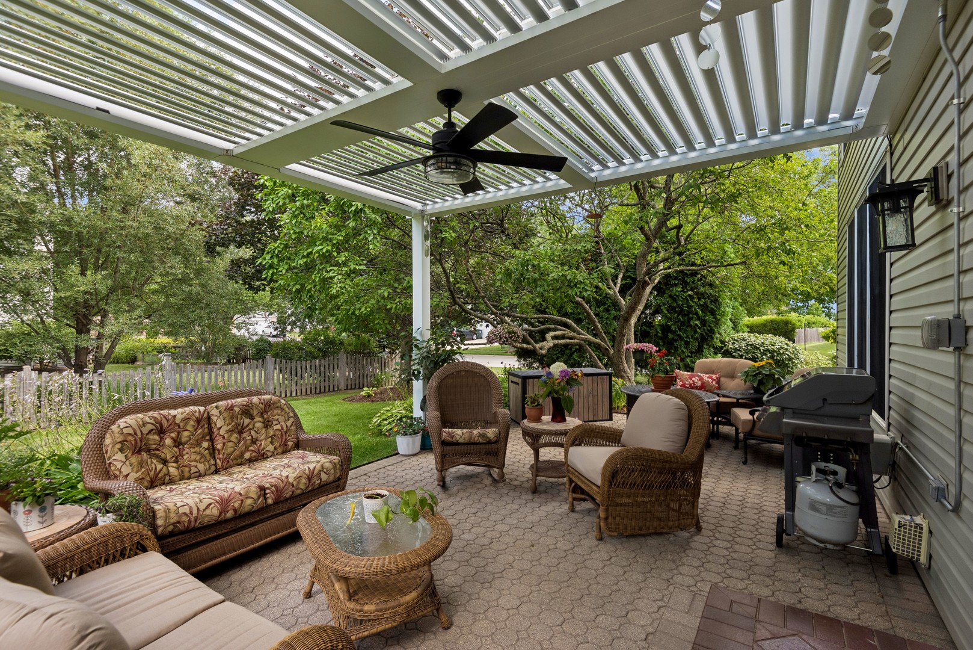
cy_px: 325
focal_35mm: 16
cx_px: 486
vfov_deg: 73.8
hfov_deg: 96.7
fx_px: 433
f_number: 8
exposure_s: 1/125
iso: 200
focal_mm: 16
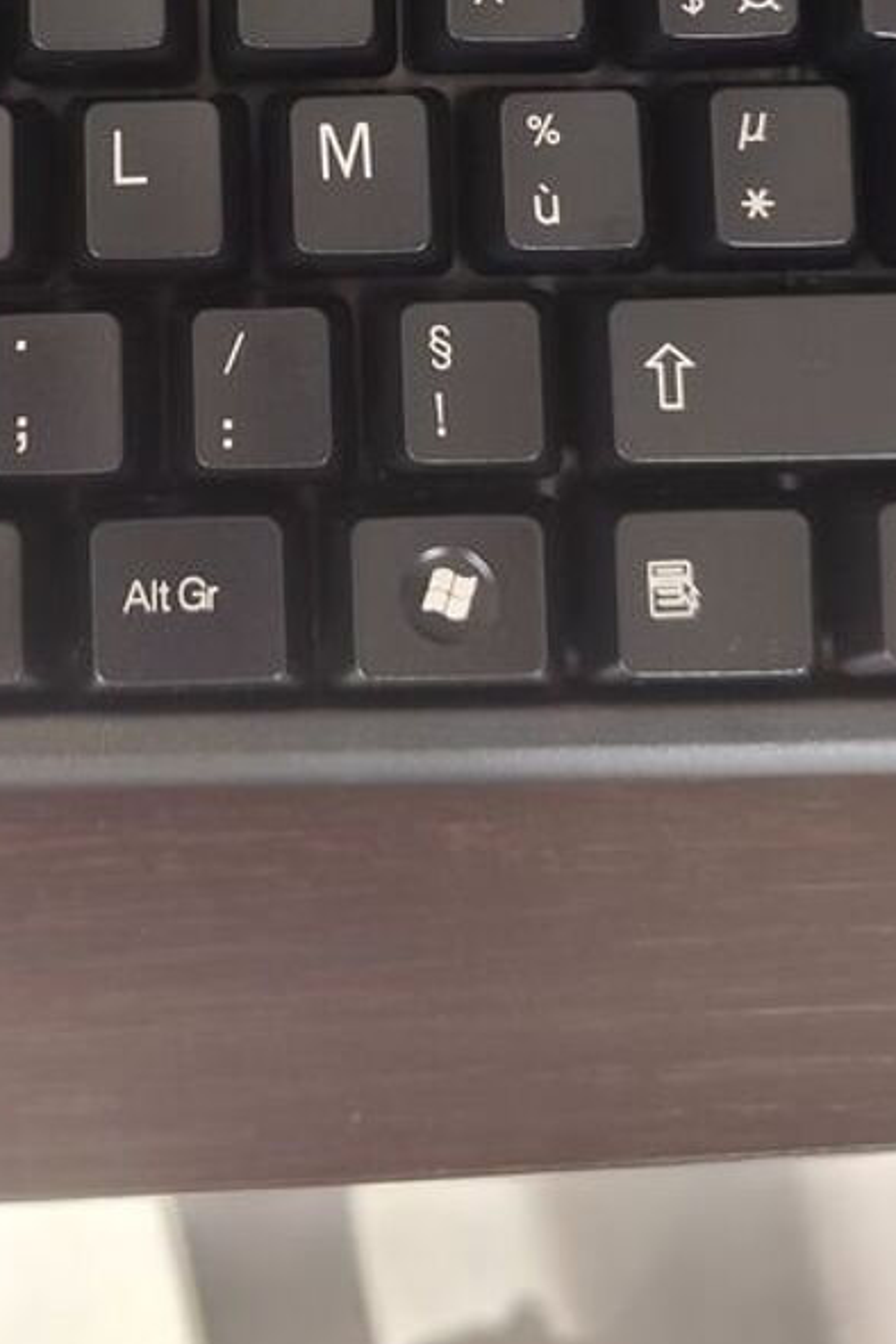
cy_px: 38
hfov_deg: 24.6
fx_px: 2016
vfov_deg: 34.0
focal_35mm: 54
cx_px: 168
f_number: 1.65
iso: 80
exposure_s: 1/100
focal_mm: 6.14
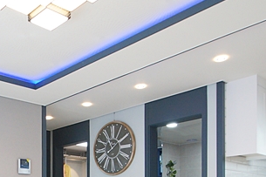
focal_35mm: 43
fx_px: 320
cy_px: 199
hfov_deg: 43.4
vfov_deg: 28.0
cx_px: 60
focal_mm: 11
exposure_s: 1/125
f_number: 4
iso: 800
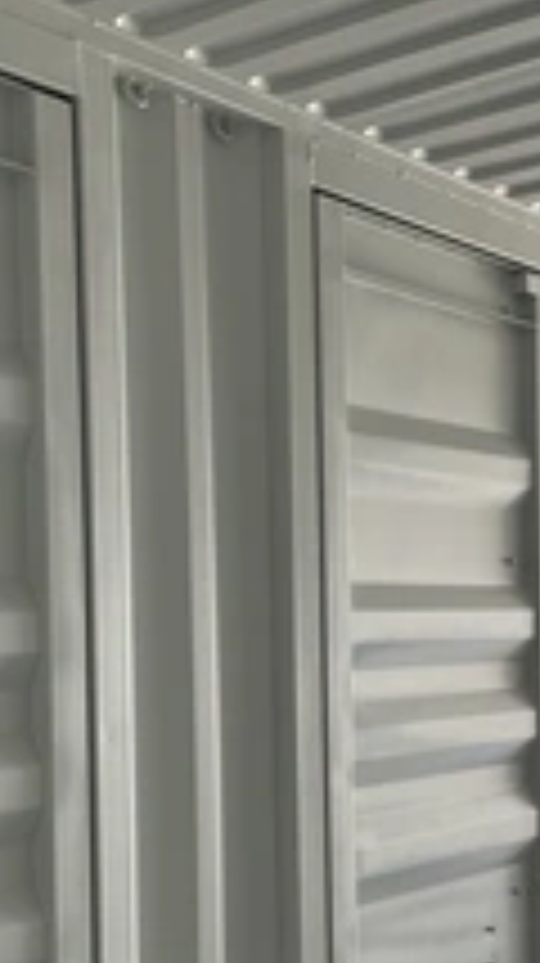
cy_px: 644
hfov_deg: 20.3
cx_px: 202
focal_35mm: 59
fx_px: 1505
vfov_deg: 35.1
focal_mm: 3
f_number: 1.8
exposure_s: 1/74
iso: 64
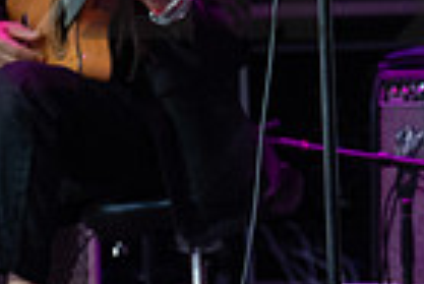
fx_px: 12568
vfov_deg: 1.3
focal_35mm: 1066
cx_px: 287
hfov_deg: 1.9
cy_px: -118
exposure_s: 1/200
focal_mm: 170
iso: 3200
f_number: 5.6
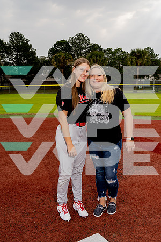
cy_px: 121
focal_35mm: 35
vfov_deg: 54.4
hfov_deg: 37.9
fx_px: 235
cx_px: 80
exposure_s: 1/250
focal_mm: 35
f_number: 8
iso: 125
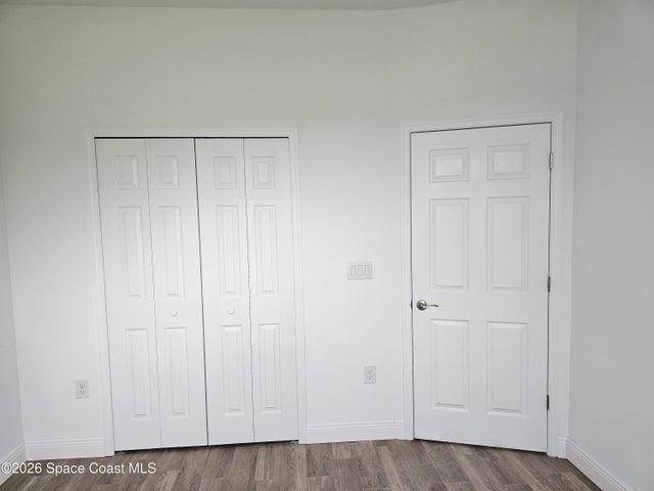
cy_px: 246
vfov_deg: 58.9
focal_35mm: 23
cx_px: 327
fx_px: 435
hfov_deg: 73.9
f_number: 1.7
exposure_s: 1/359
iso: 250
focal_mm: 6.3
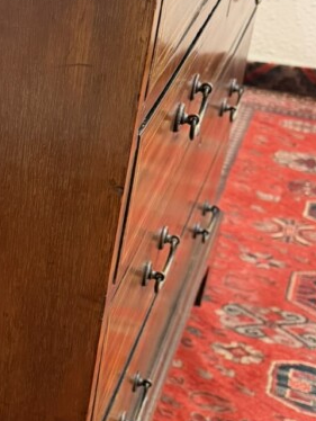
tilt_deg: -32.0
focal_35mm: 77
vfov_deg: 25.2
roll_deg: -0.3
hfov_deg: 17.9
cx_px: -101
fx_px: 936
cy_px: 280
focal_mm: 6.76
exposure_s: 1/50
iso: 400
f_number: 1.78
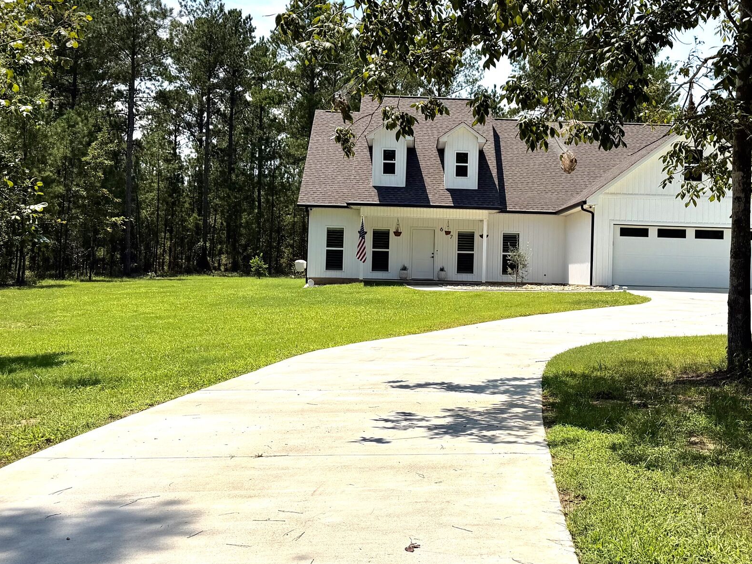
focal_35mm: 47
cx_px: 497
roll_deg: -1.1
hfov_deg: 40.0
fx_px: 1021
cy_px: 248
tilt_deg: +1.5
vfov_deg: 30.9
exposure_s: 1/6173
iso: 80
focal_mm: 6.76
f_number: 1.78
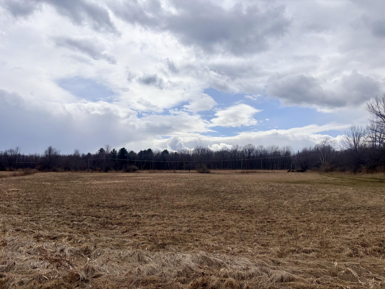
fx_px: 289
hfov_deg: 67.3
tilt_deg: +6.2
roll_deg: -1.0
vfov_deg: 53.1
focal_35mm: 26
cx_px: 192
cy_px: 144
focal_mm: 5.96
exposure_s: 1/12195
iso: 50
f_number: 1.6
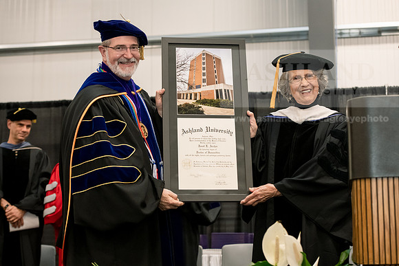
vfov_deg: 19.5
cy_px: 133
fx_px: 776
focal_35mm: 70
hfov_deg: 28.8
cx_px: 200
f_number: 4.5
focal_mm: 70
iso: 3200
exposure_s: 1/200
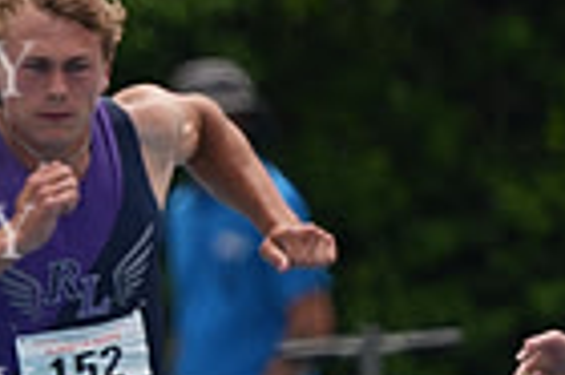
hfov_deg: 0.8
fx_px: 38955
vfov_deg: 0.6
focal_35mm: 2485
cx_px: -549
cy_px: 312
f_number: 6.3
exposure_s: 1/2500
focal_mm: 600
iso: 500
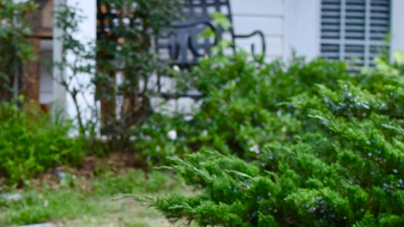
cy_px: 390
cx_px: -15
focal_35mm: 172
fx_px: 1839
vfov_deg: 6.9
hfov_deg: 12.4
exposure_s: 1/800
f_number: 4
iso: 320
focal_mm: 35
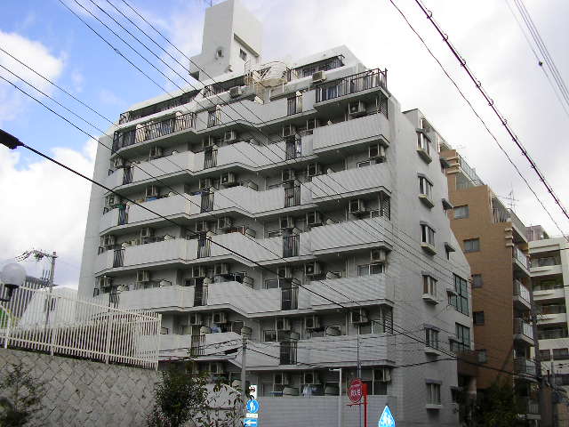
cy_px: 214
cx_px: 284
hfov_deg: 49.0
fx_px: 625
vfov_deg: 37.7
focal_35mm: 38
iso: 71
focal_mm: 5.8
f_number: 4.1
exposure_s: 1/430
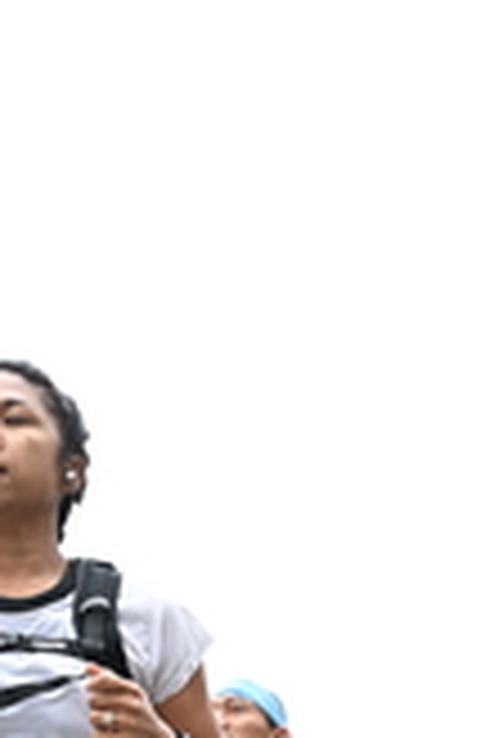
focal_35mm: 104
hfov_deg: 13.1
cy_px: 986
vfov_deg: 18.2
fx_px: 2128
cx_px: 294
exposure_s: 1/640
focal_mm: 31
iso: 2000
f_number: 4
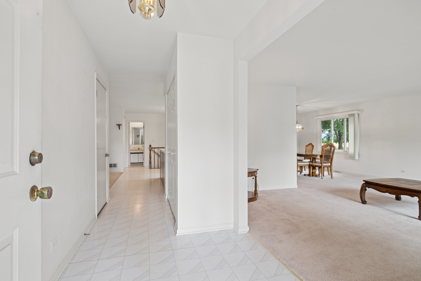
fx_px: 222
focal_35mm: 19
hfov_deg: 86.9
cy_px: 140
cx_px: 210
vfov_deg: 64.6
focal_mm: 19
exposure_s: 1/13
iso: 200
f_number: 8
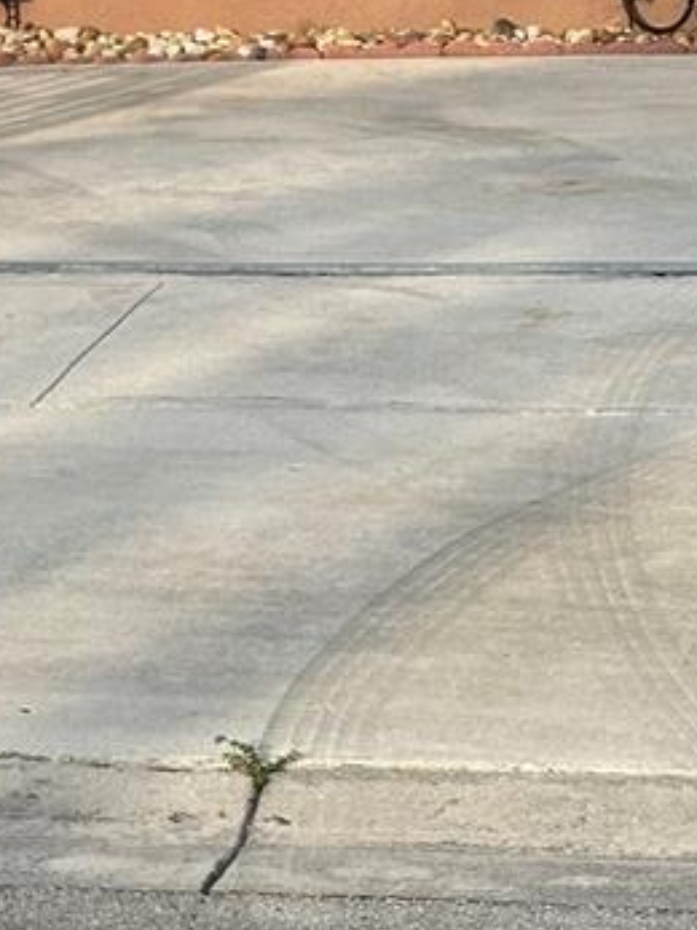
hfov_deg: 8.7
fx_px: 4459
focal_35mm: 166
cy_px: 11
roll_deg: +1.8
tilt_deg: -4.2
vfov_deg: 11.8
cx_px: -332
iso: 64
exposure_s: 1/2469
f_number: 1.78
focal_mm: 6.86
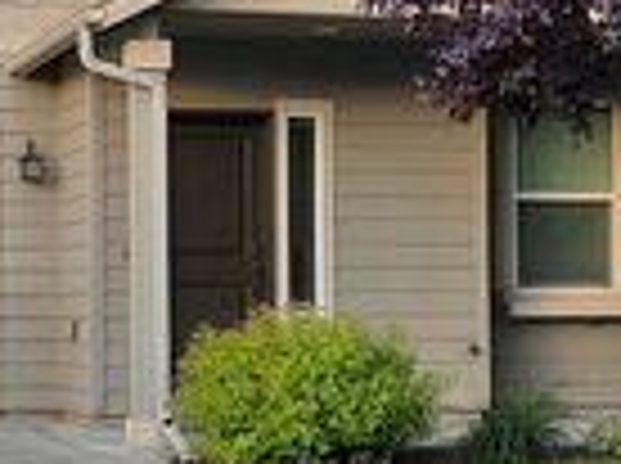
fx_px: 2077
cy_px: 203
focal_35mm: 116
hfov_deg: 16.9
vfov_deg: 12.7
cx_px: 153
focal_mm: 5.4
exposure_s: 1/182
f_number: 1.8
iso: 80
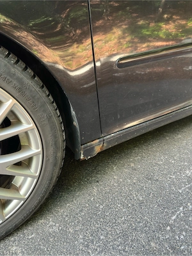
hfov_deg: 56.8
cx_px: 96
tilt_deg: -23.5
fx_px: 177
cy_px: 128
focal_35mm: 24
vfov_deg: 71.6
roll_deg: -0.5
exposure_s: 1/94
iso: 125
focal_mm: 6.86
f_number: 1.78
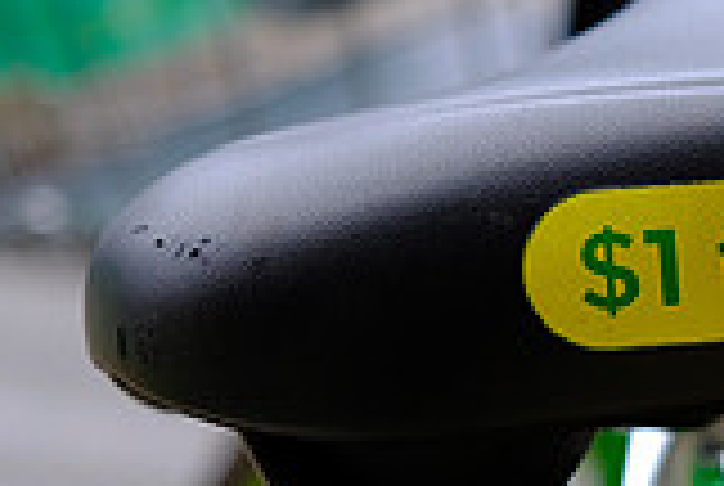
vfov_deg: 7.1
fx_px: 3909
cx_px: 809
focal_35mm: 194
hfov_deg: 10.4
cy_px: 290
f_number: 3.6
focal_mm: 35.8
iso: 800
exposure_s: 1/85
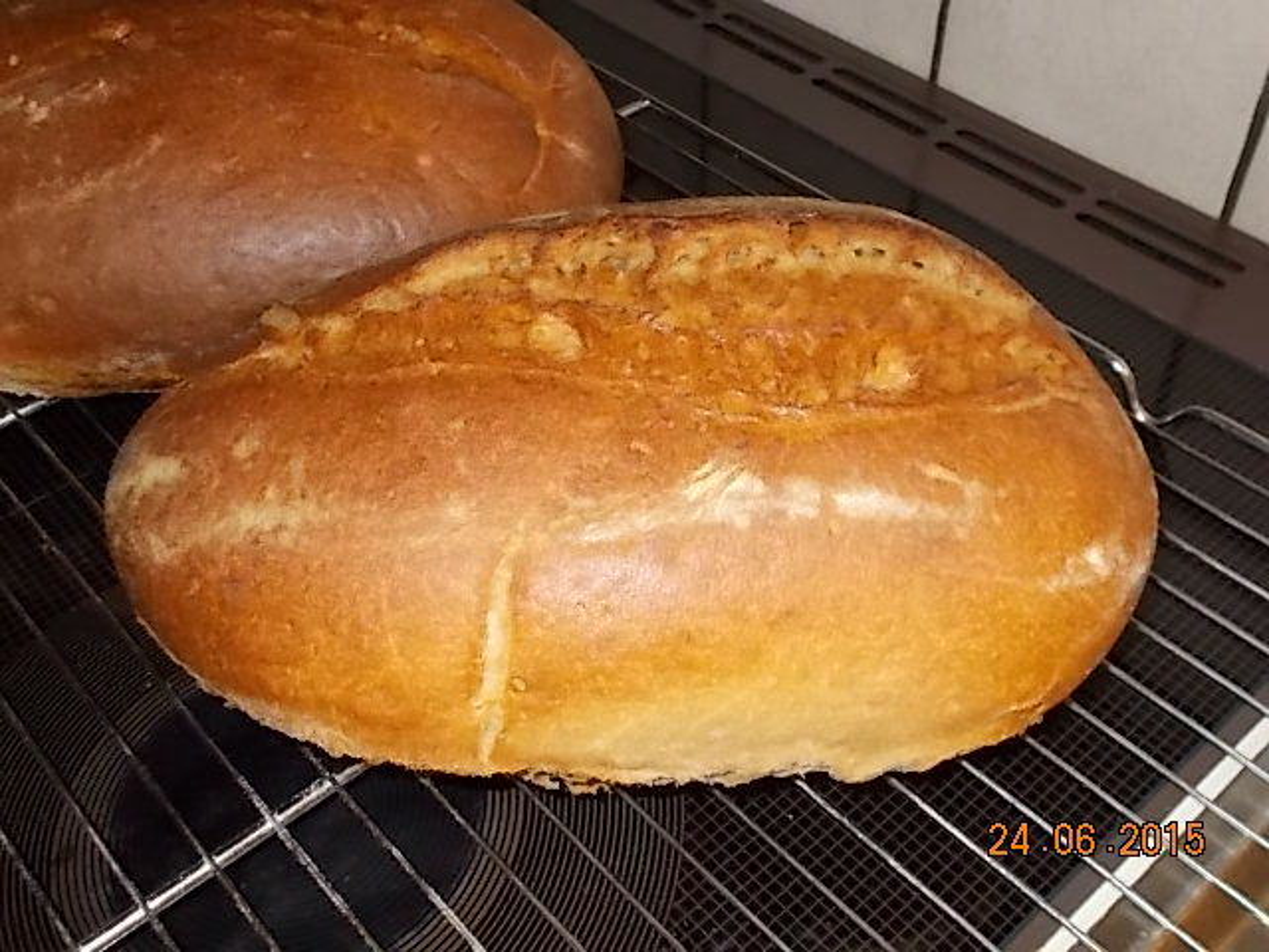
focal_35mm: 39
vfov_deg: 36.8
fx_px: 1430
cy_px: 476
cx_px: 634
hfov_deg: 47.9
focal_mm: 6.9
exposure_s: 1/30
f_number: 3.9
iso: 200
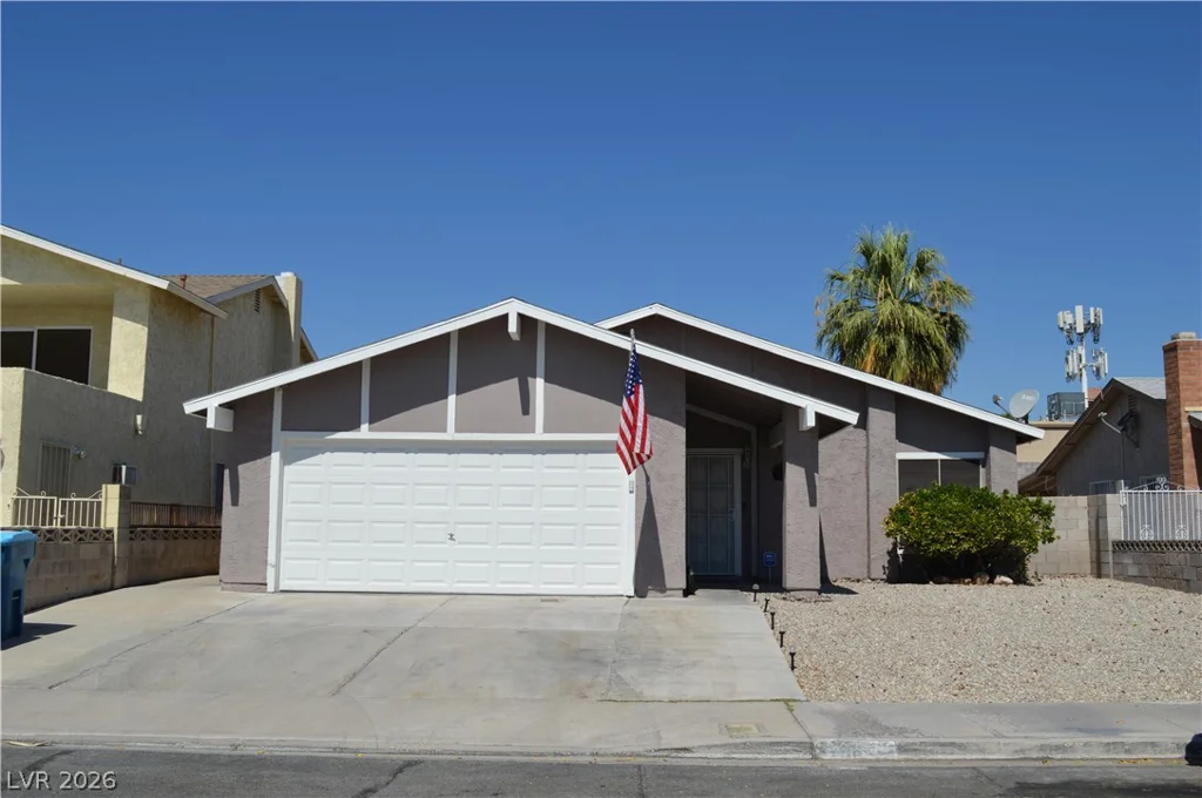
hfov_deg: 57.3
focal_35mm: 33
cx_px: 601
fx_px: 1100
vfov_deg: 39.9
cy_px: 399
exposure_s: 1/320
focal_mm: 22
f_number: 9
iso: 100
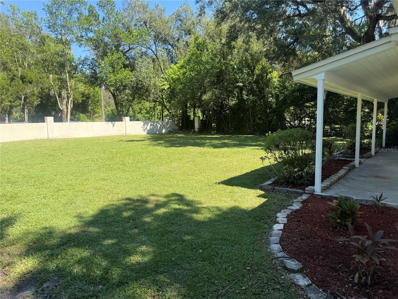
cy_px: 150
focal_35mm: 24
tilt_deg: -5.4
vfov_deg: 56.8
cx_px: 199
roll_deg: +0.7
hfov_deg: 71.6
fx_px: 276
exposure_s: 1/1292
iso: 80
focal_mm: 6.76
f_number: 1.78
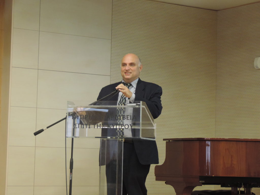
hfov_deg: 18.7
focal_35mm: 105
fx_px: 789
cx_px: 130
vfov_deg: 14.1
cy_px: 98
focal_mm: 18.7
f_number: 4.2
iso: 720
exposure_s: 1/25
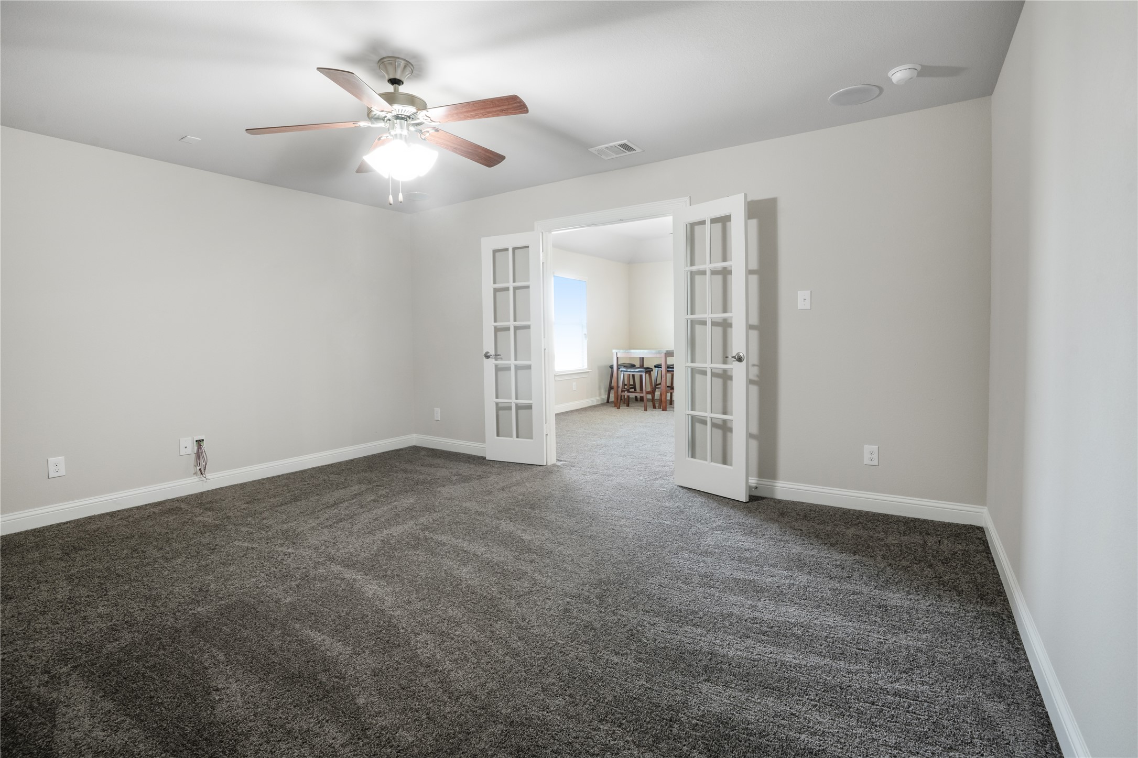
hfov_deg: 96.7
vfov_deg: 73.7
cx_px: 569
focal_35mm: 16
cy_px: 379
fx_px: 506
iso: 400
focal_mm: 16
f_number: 9
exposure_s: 1/2
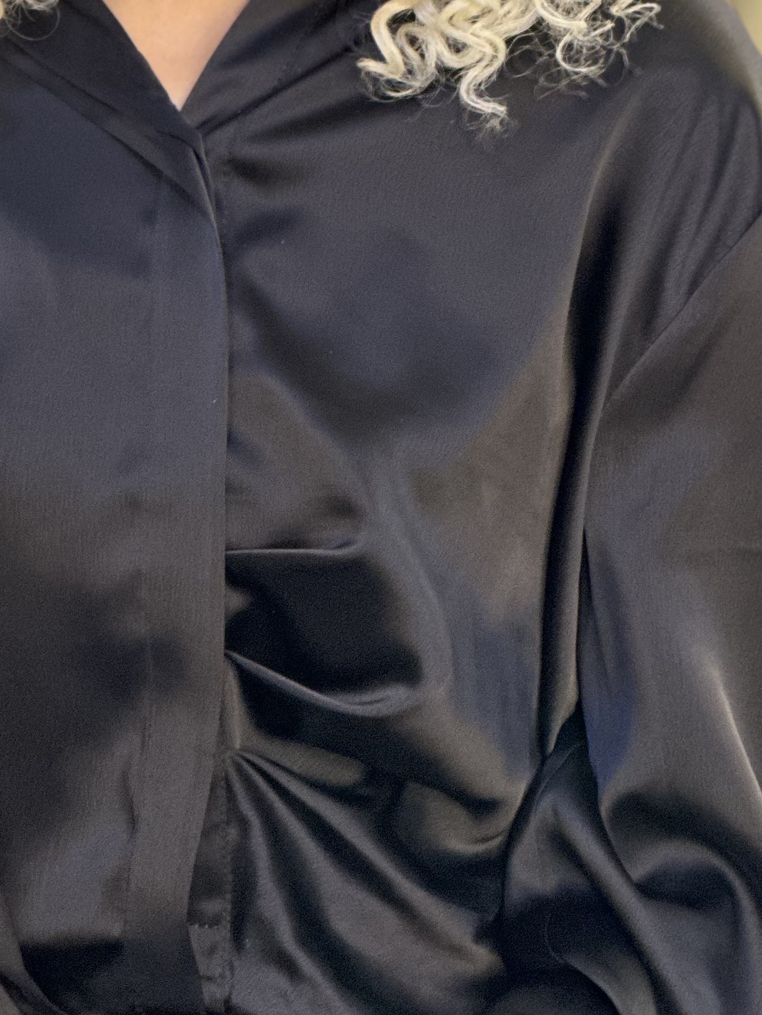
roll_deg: -0.2
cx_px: 256
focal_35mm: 169
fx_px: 4960
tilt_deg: -7.4
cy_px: -71
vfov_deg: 11.5
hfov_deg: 8.8
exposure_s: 1/50
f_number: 2.8
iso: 160
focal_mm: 9
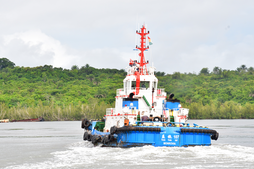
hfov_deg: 10.9
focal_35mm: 189
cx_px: 127
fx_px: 1333
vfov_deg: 7.3
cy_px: 88
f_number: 11
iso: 1000
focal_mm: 116
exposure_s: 1/500
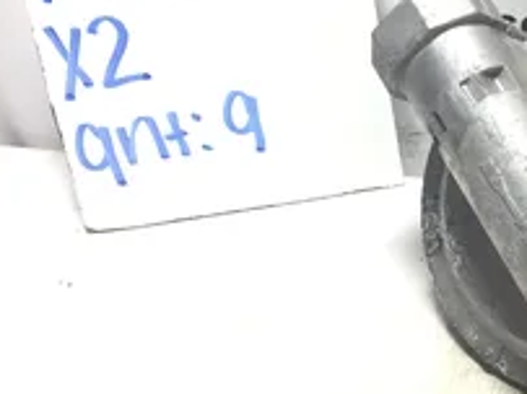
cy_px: 96
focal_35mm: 61
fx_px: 928
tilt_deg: -29.7
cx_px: 488
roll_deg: +2.8
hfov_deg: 30.1
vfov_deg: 23.7
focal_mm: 3.3
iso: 40
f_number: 2.4
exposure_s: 1/120
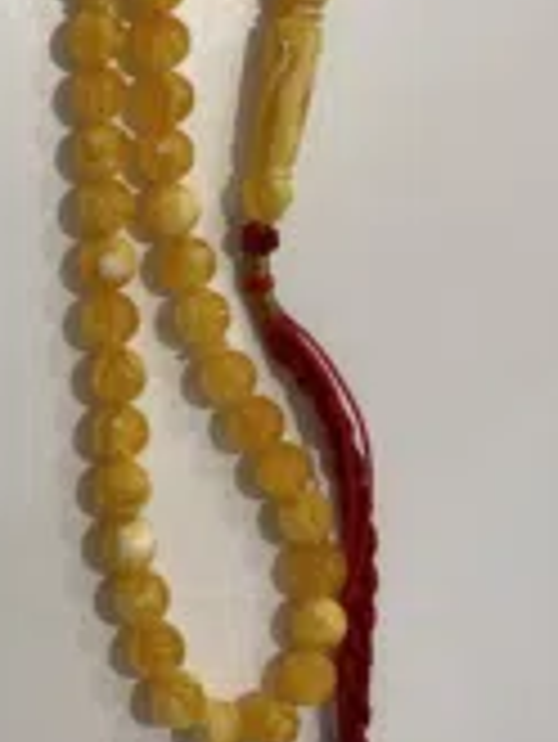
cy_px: 180
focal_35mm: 63
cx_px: 36
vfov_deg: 30.2
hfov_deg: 22.6
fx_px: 1352
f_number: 1.5
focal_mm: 5.7
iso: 125
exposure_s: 1/120
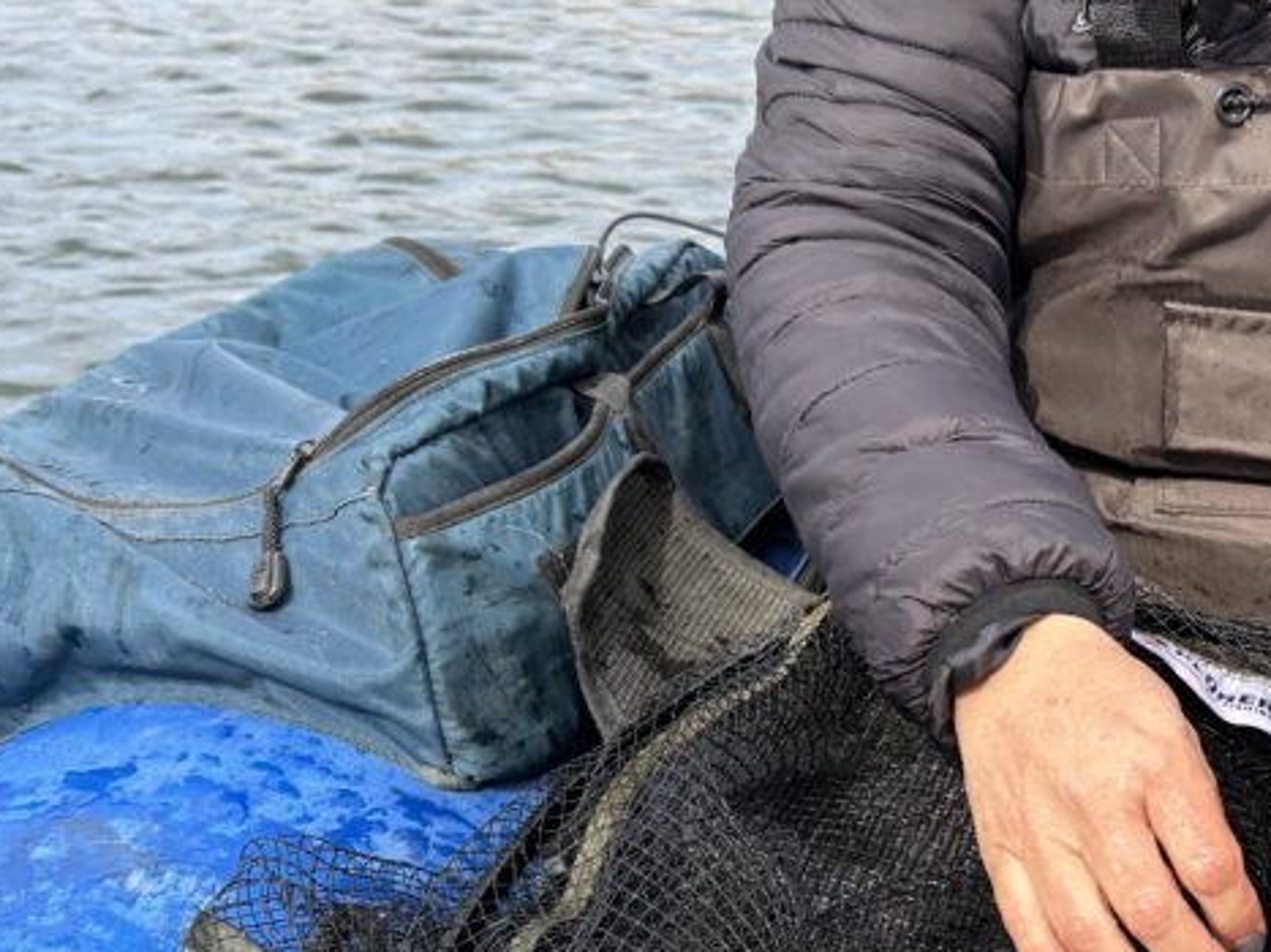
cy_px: 628
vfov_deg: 25.5
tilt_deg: -21.0
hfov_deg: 33.0
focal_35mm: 57
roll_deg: -1.7
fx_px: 2092
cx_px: 985
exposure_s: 1/1038
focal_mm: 5.7
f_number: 1.5
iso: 50
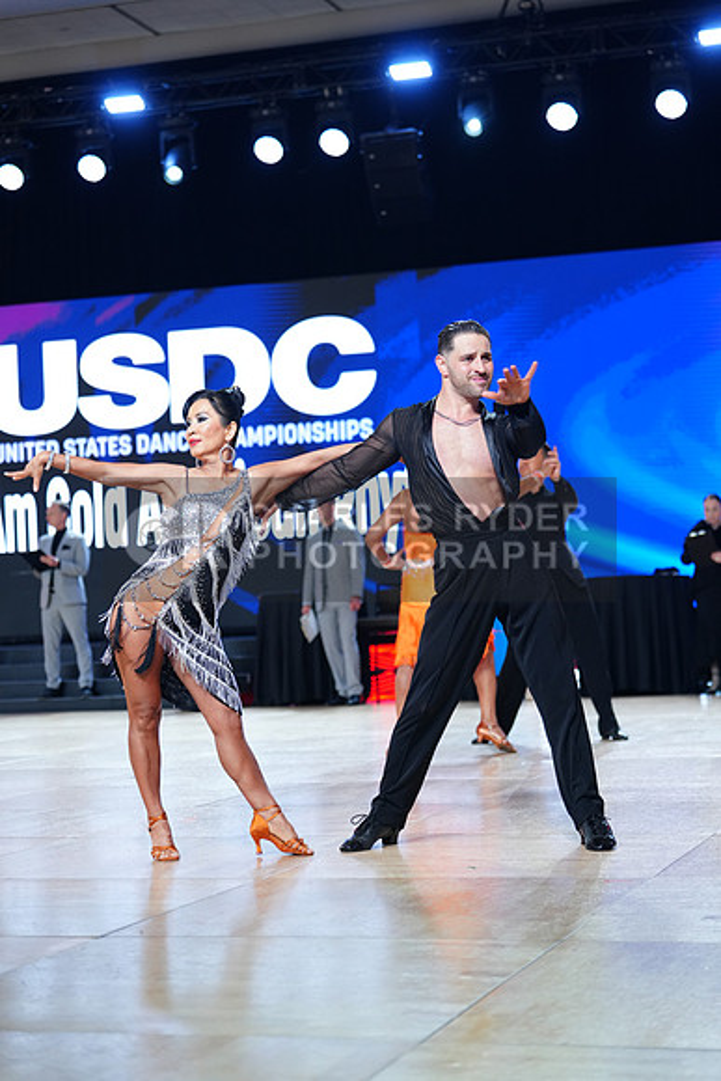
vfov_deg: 28.8
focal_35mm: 70
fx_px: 2101
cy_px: 540
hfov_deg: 19.5
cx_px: 360
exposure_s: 1/400
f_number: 2.8
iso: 1000
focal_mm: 70
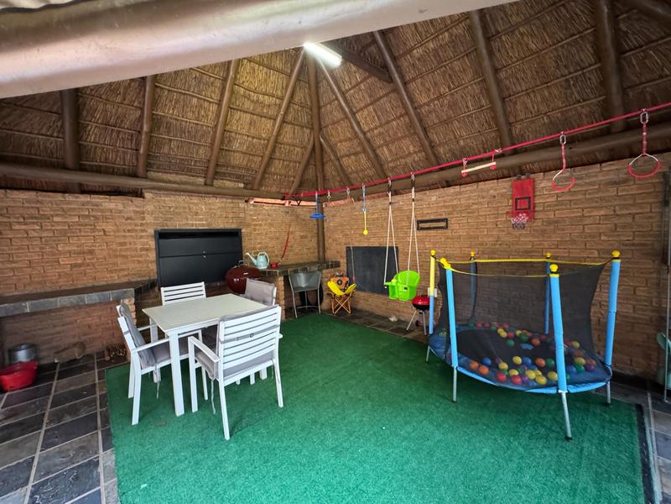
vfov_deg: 85.7
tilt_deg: -2.5
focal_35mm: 14
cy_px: 252
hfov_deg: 102.1
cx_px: 336
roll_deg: +1.8
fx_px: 271
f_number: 2.2
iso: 1250
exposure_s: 1/44
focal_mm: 2.22
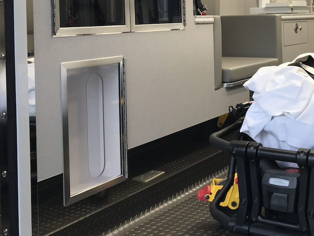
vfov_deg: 26.5
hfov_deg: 35.2
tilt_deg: -0.6
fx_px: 481
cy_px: 18
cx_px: 244
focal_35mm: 53
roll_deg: +1.2
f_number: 1.8
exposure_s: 1/60
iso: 20
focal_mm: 3.99
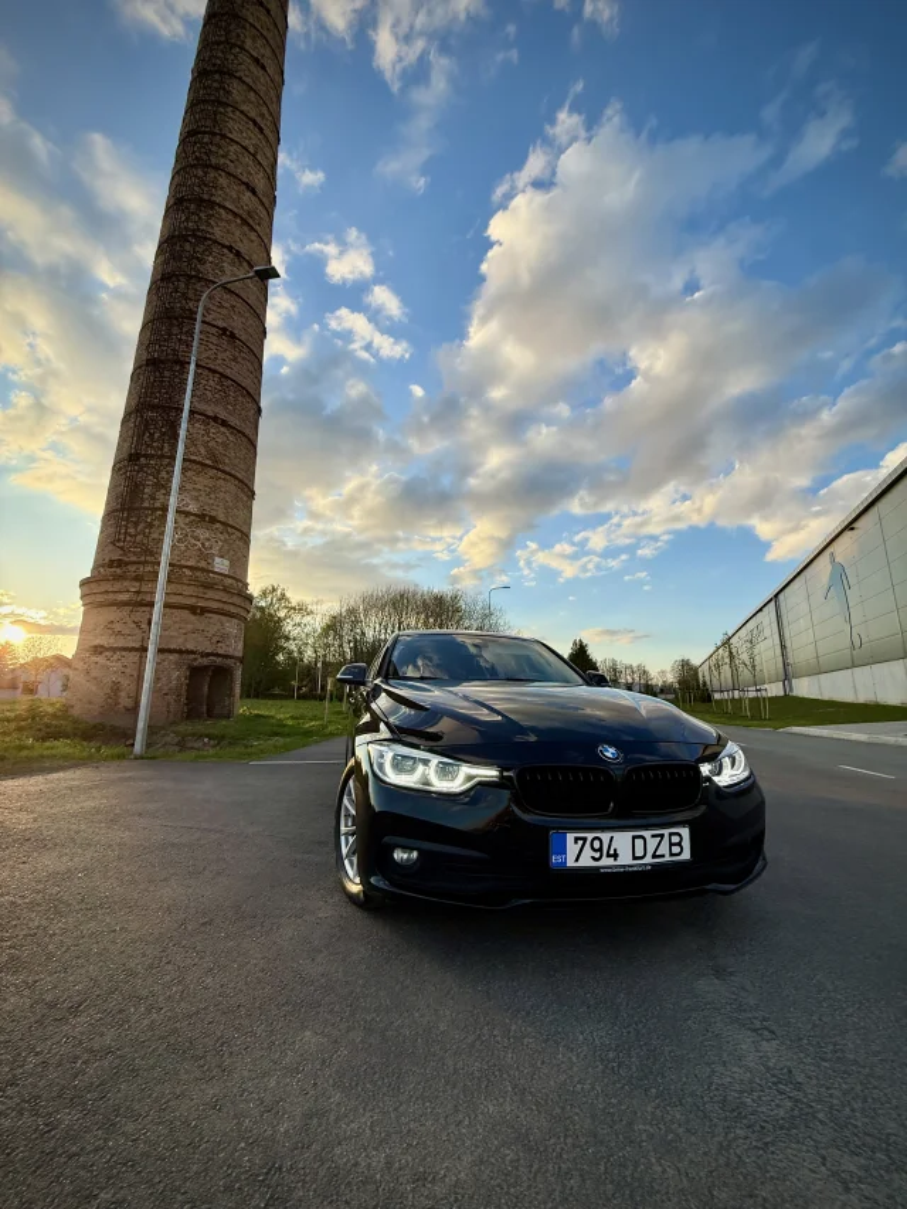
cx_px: 454
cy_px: 604
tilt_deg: +14.9
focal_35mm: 14
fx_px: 489
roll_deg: +0.7
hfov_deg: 85.7
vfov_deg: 102.1
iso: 50
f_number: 2.2
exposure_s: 1/888
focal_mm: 2.22
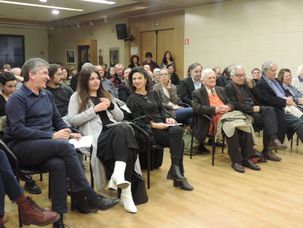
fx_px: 350
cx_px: 152
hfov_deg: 46.8
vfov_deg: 36.0
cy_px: 114
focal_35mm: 40
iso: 400
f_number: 3.3
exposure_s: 1/13
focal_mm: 7.1
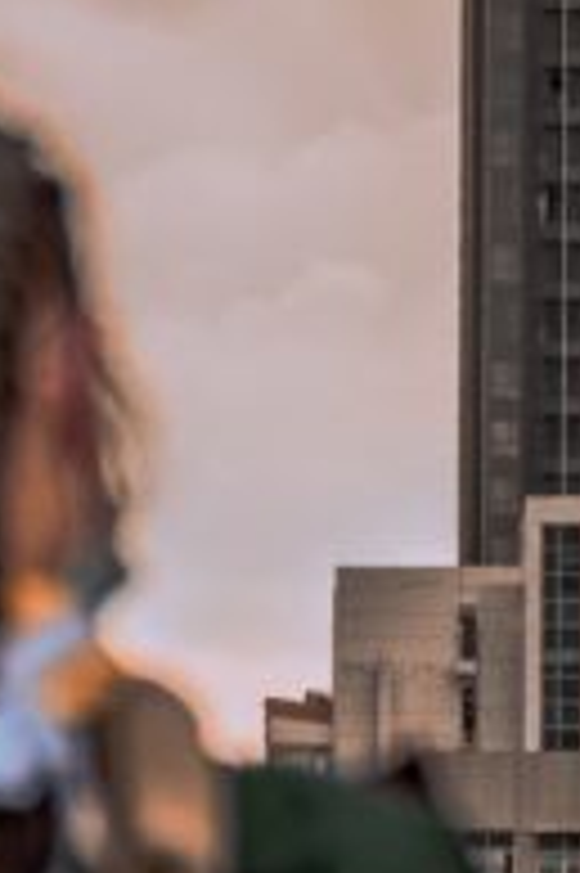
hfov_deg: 1.5
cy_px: 387
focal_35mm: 885
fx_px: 21424
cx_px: -823
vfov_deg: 2.3
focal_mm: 95.4
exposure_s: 1/125
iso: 250
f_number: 5.4
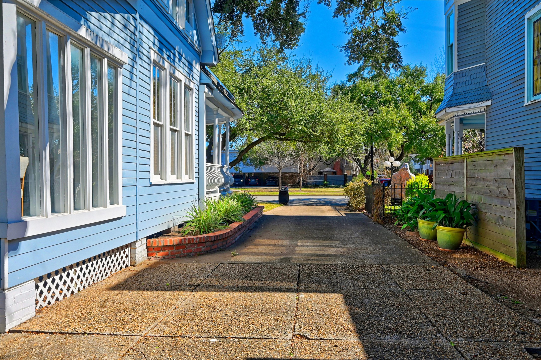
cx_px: 270
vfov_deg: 43.5
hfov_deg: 62.0
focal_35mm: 30
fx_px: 450
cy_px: 180
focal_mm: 30
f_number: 8
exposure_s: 1/320
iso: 400
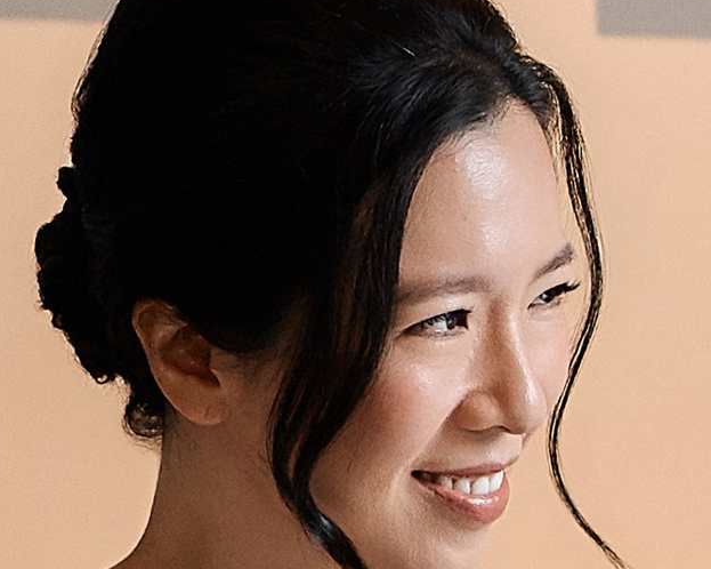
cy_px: 1099
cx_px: 127
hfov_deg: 6.4
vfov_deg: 5.1
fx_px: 6332
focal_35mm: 301
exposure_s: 1/3200
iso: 1600
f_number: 1.4
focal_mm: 35
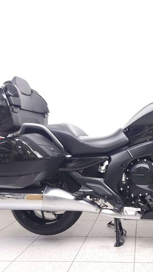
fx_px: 245
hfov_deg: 33.5
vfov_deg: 58.0
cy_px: 137
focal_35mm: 34
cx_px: 127
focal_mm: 5.4
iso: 125
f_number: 1.8
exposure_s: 1/17
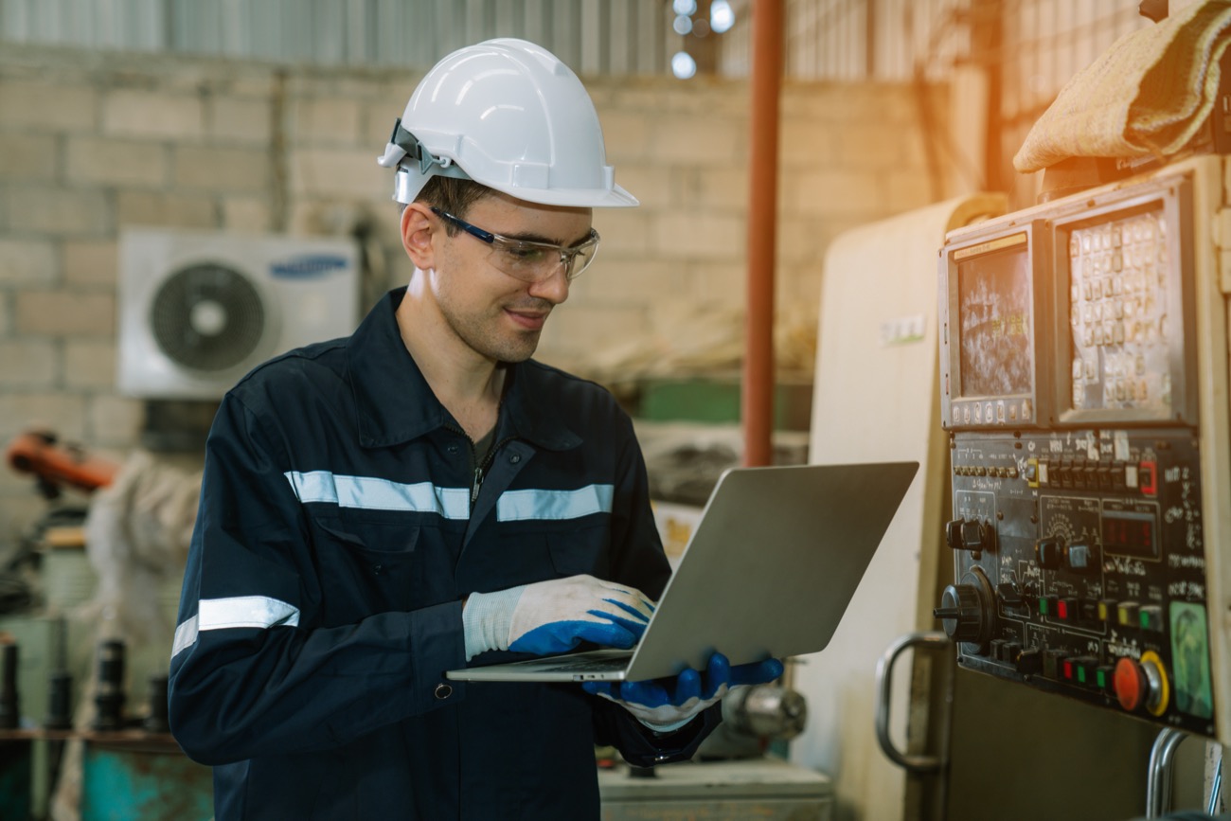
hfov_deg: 32.4
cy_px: 410
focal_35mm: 62
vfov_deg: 21.9
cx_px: 616
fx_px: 2120
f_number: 2.8
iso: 200
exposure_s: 1/160
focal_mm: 62
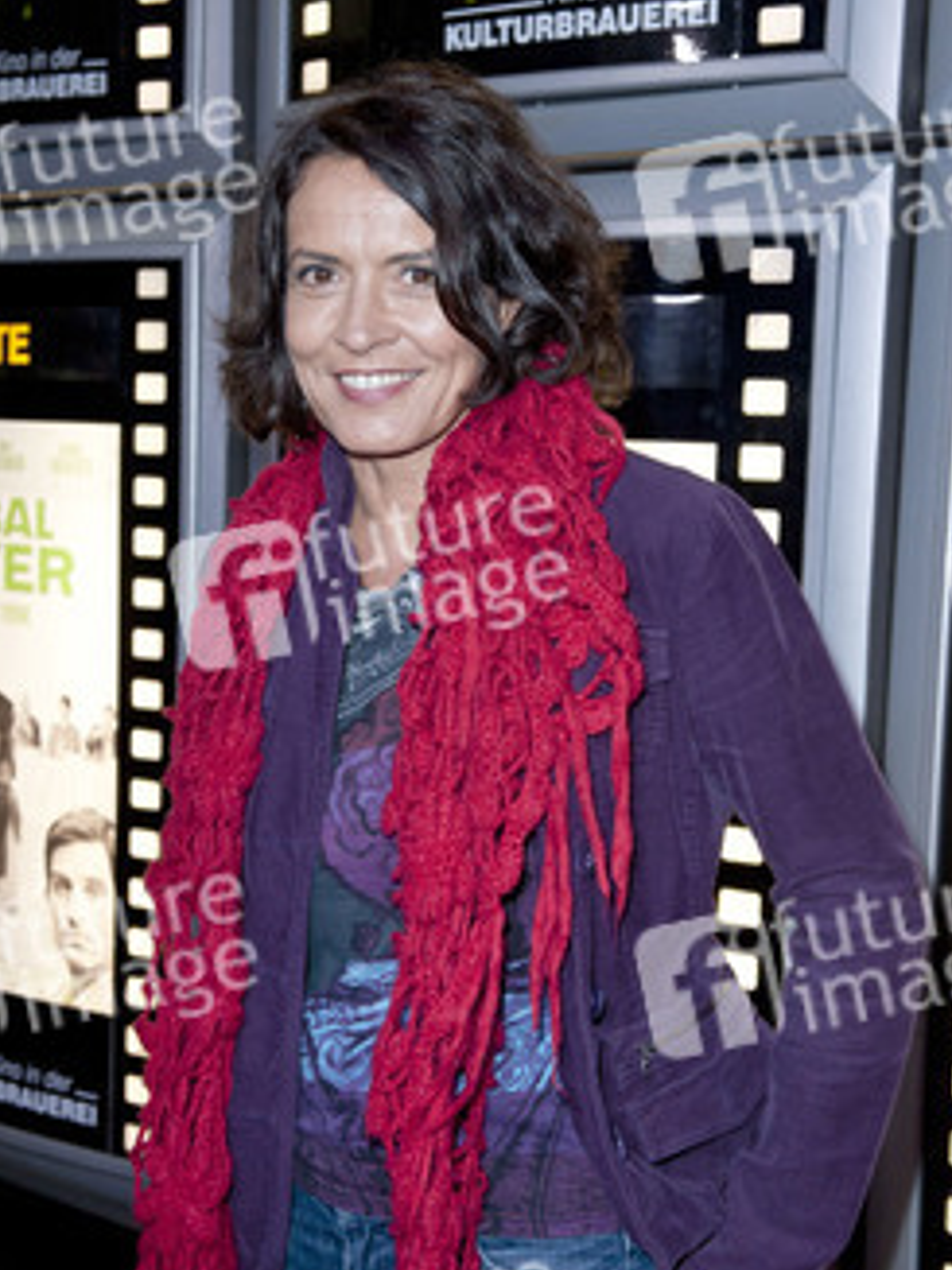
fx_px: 1945
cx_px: 484
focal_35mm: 53
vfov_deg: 36.0
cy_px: 773
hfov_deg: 27.5
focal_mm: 45
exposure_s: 1/100
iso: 800
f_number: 5
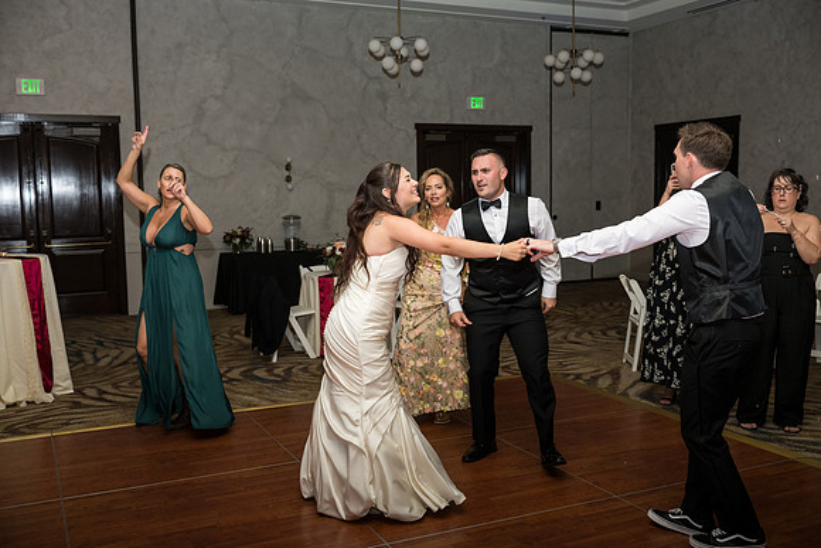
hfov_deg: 54.4
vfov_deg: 37.9
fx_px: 798
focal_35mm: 35
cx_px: 410
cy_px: 274
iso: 1600
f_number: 4
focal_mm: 35
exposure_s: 1/320
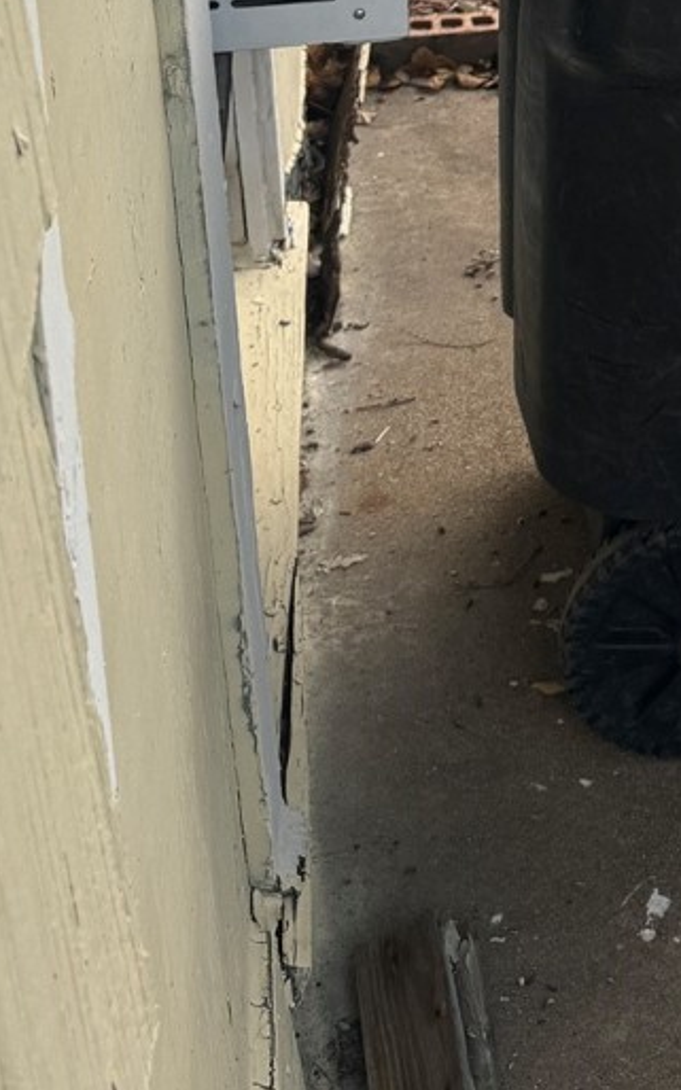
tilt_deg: -17.0
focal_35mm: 76
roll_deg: -2.7
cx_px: 1141
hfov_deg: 15.3
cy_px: -231
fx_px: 2258
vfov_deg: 24.5
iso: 80
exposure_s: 1/1215
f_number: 1.78
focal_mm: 6.76
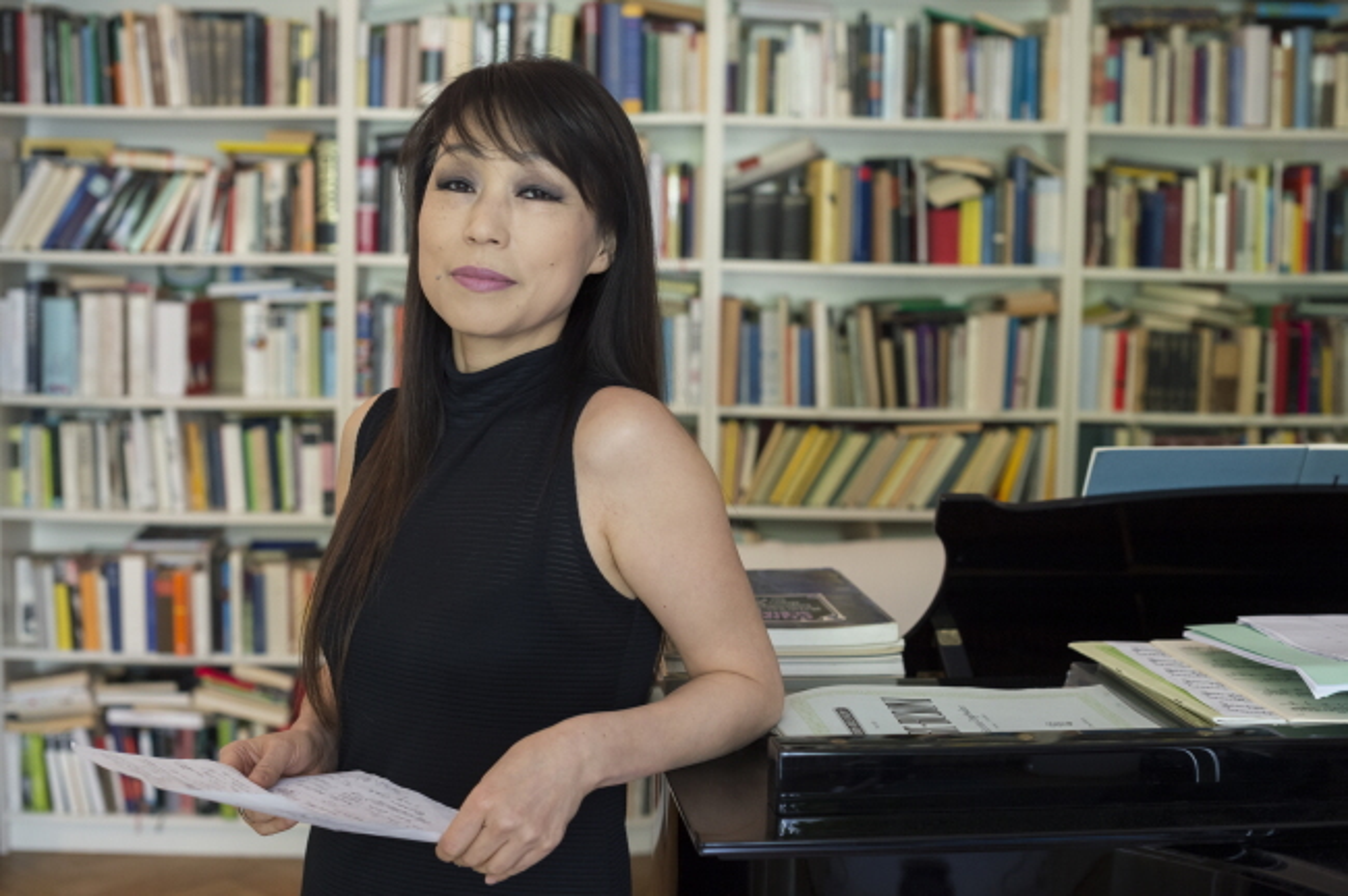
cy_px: 448
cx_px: 674
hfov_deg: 39.6
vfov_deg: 26.9
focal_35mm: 50
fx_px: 1870
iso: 1000
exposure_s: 1/125
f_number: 4
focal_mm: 50
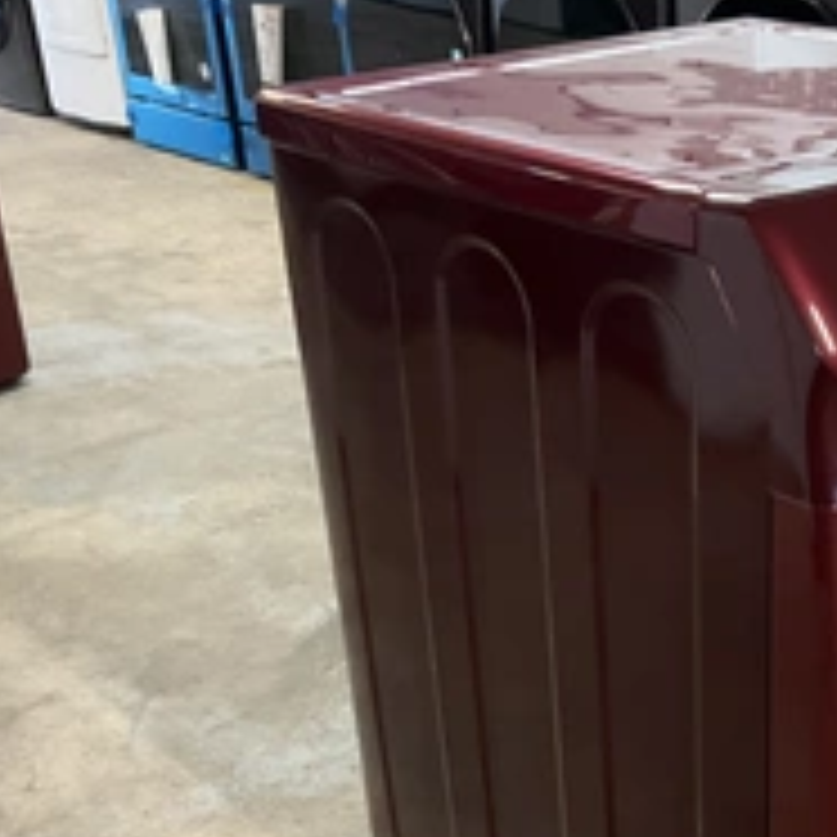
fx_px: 1505
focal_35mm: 55
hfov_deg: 29.9
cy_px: 608
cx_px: 738
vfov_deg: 30.7
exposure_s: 1/30
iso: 320
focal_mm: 3
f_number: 1.8
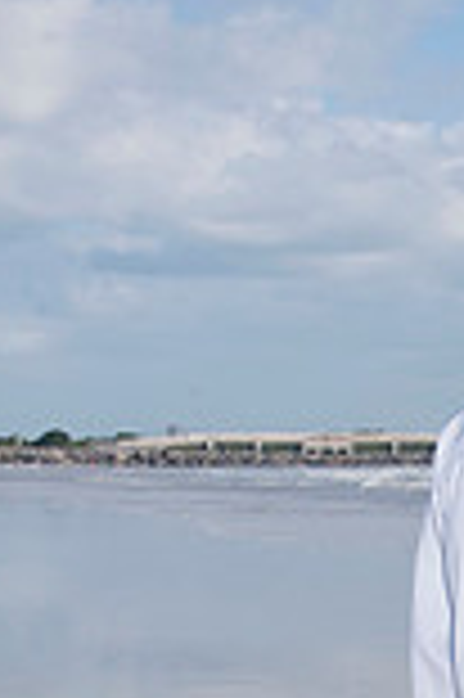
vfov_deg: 13.2
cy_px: 847
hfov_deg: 8.9
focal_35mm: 152
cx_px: 610
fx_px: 2945
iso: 100
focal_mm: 35
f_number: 11
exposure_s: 1/250
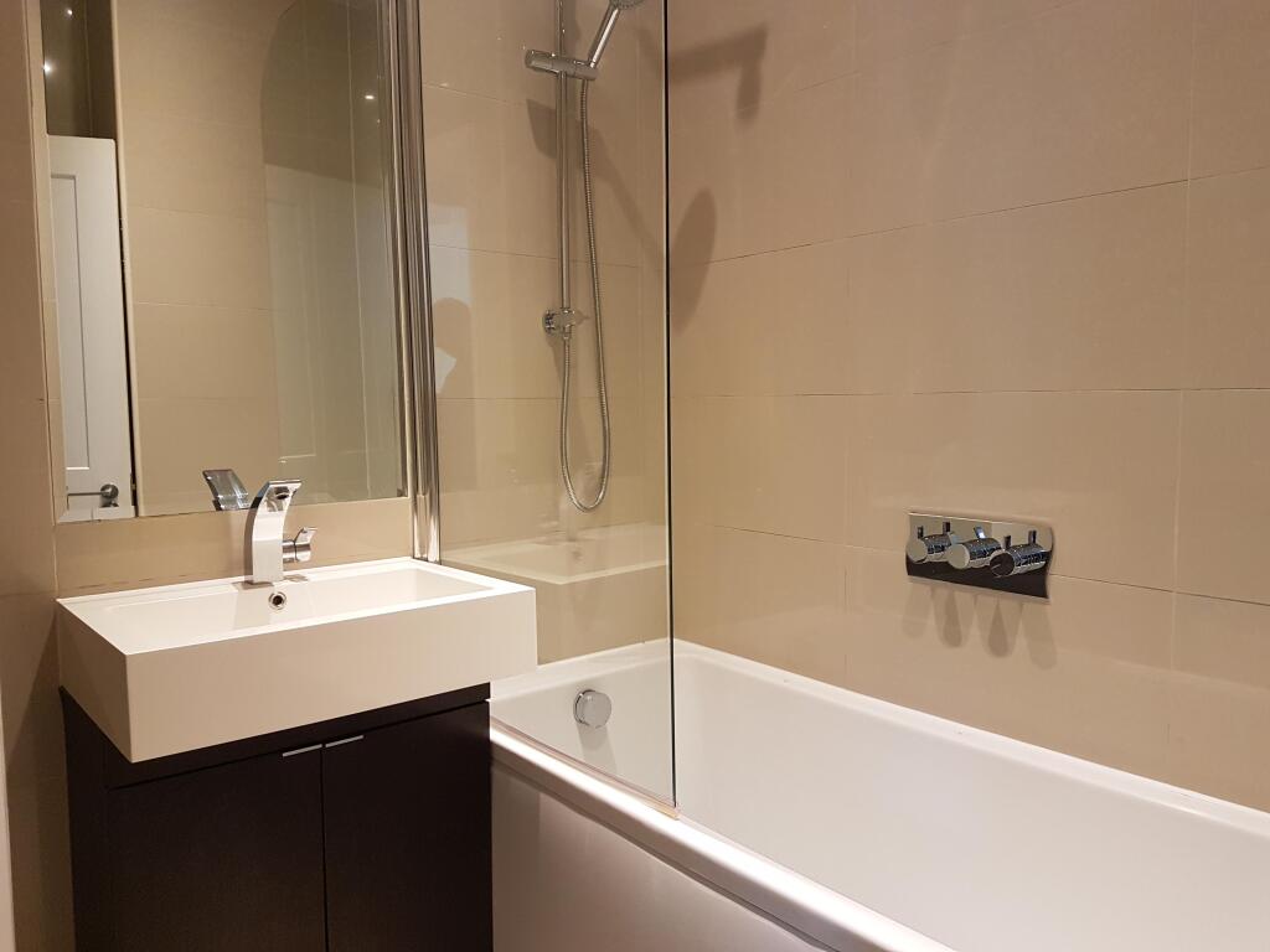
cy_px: 476
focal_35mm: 26
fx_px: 954
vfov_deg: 53.1
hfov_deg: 67.3
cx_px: 635
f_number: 1.7
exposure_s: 1/25
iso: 160
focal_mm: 4.2
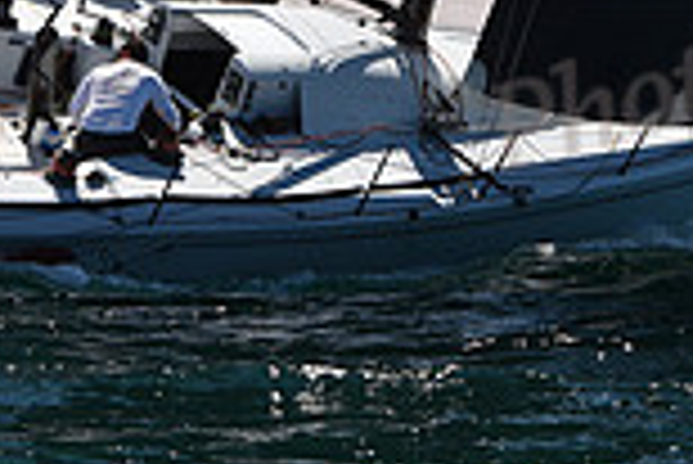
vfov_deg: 5.2
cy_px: -115
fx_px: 5067
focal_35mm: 263
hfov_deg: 7.8
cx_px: 261
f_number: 5.6
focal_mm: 70
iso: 250
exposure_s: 1/800
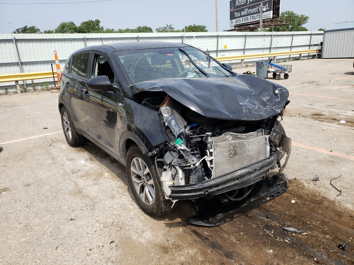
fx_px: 266
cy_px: 132
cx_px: 177
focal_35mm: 26
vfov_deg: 53.1
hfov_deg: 67.3
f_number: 1.5
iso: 50
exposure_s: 1/2500
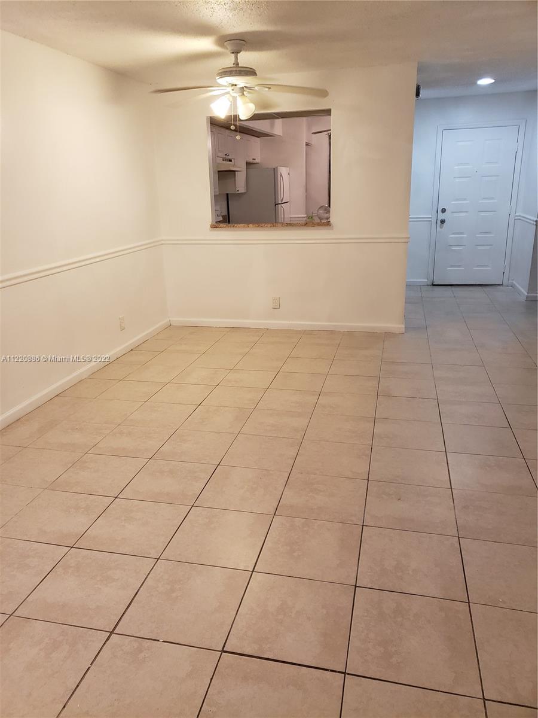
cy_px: 359
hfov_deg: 53.1
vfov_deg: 67.3
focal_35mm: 26
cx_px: 269
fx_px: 539
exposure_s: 1/60
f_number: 1.5
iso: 250
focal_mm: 4.3
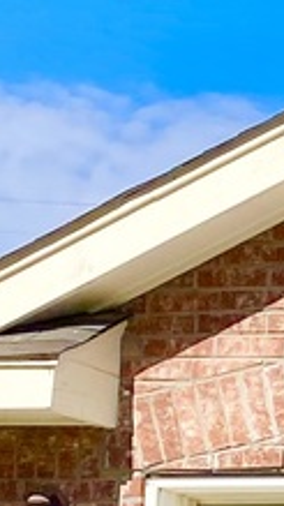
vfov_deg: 11.3
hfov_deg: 5.4
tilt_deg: +6.8
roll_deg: -1.5
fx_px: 2493
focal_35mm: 186
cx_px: 1291
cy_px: 638
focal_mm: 4.25
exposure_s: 1/6757
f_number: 1.8
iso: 32
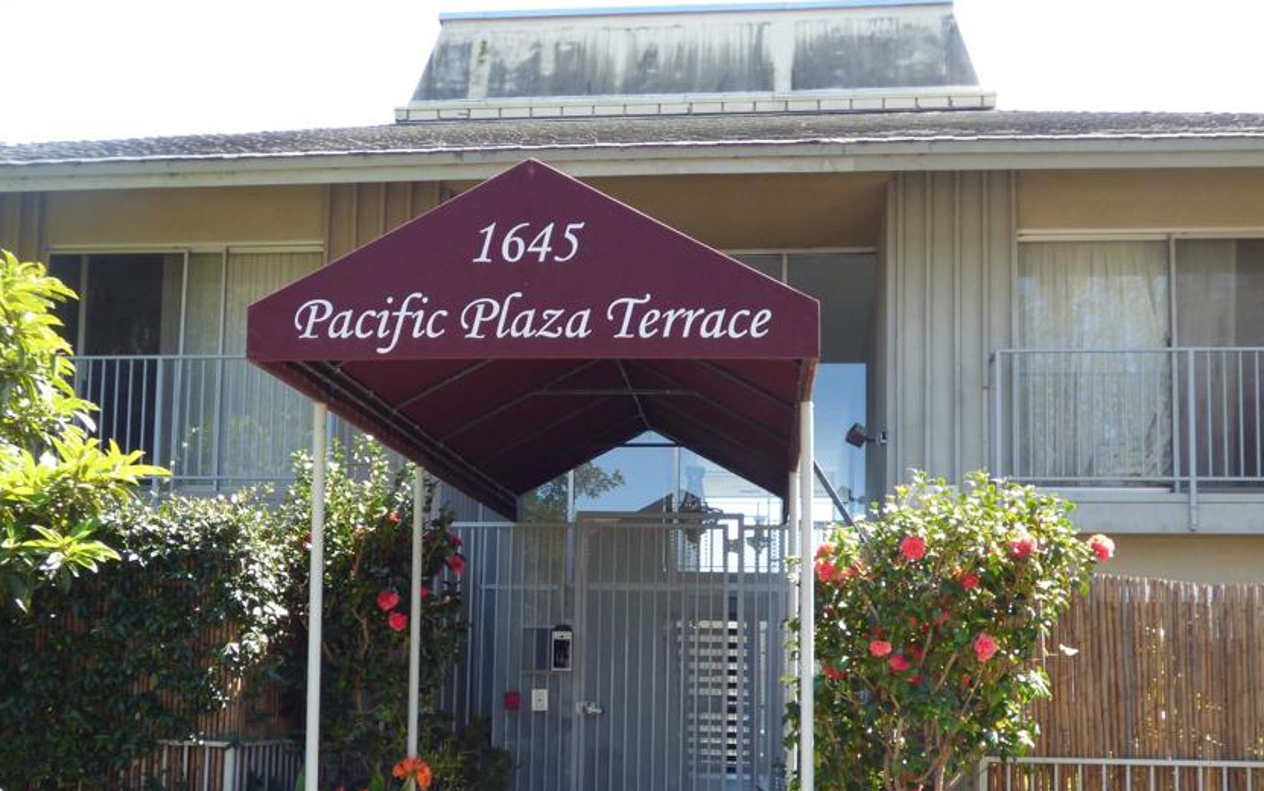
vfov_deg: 27.2
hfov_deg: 42.6
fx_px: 1620
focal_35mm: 47
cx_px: 586
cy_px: 557
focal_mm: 6.18
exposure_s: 1/160
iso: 100
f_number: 3.4
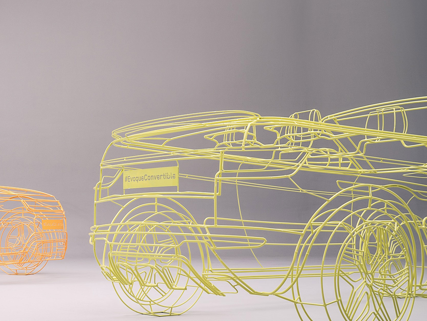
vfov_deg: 22.2
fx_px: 814
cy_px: 198
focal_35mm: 66
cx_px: 68
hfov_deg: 28.6
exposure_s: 2
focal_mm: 38
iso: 160
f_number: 13
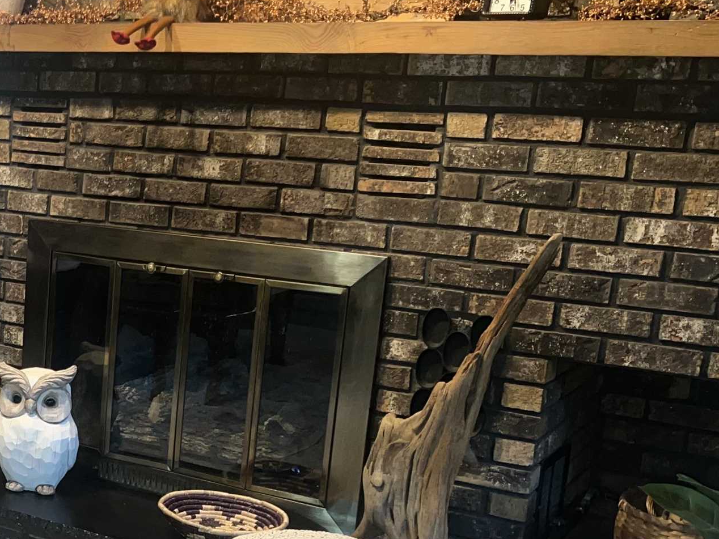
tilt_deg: -15.2
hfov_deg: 27.9
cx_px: -80
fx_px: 1309
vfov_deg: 23.0
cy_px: 409
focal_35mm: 63
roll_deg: -0.6
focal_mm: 5.7
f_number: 1.5
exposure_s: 1/15
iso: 100
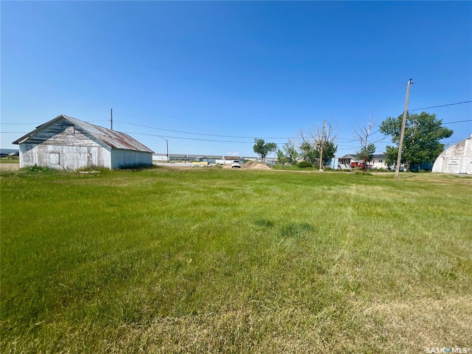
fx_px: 177
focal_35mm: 13
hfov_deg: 106.2
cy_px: 177
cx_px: 236
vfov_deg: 89.9
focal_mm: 1.57
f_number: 1.8
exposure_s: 1/1754
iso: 32
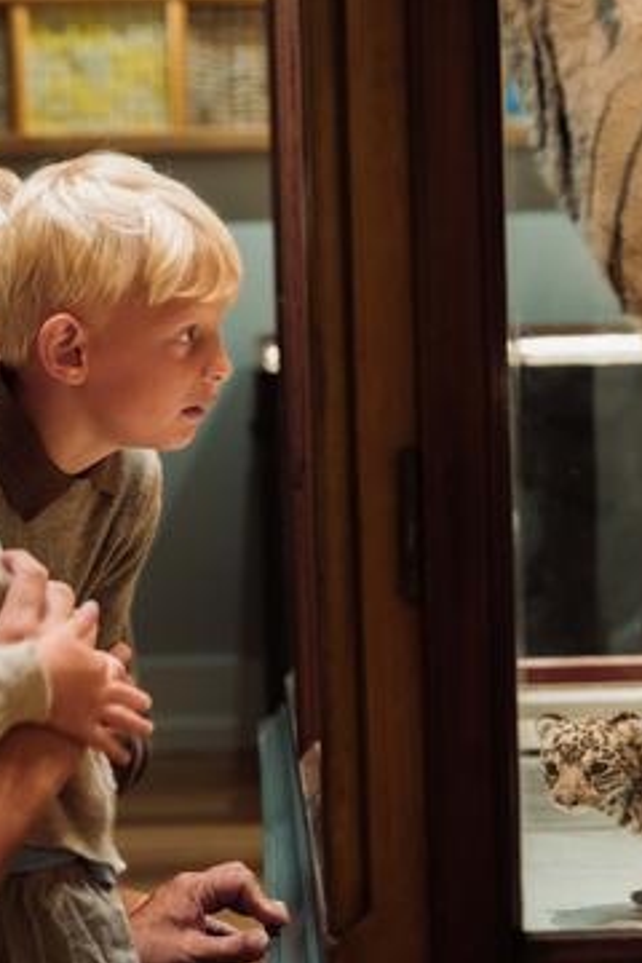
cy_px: 514
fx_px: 2060
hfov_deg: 17.7
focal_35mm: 77
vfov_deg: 26.3
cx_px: 288
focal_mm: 43
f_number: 2.8
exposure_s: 1/50
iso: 1250
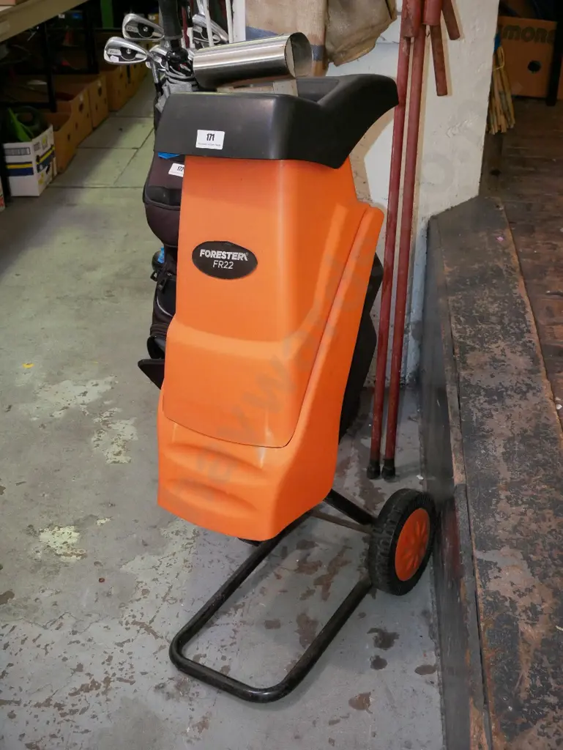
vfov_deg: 42.9
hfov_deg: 32.9
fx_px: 953
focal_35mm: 44
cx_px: 282
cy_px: 375
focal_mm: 22
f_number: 5.6
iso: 3200
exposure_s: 1/160
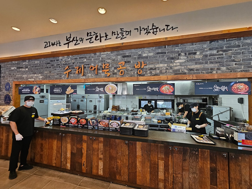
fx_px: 95
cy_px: 94
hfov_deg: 106.2
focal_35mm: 13
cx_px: 126
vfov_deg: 89.9
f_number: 2.2
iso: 100
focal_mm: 2.2
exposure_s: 1/60
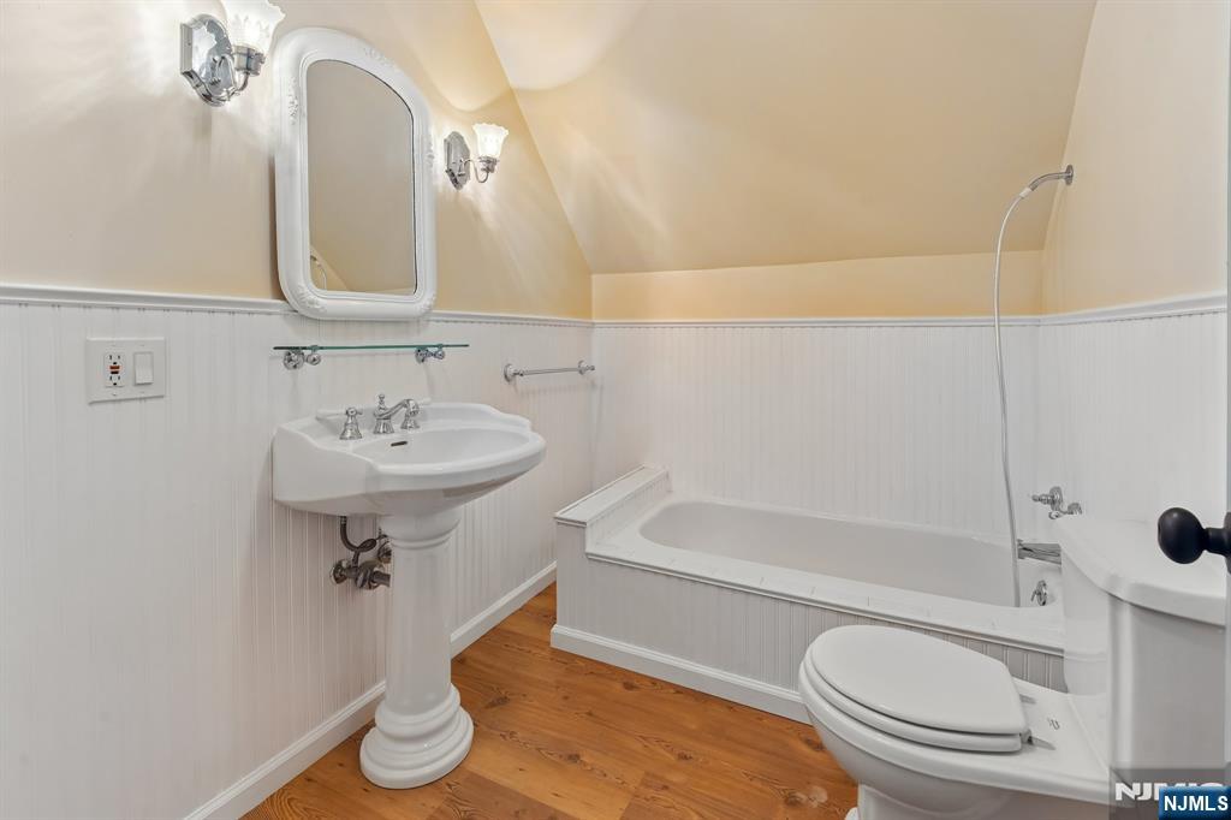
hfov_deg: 104.3
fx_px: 479
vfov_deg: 81.2
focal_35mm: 14
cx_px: 616
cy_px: 410
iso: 400
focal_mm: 14
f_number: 7.1
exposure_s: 1/10
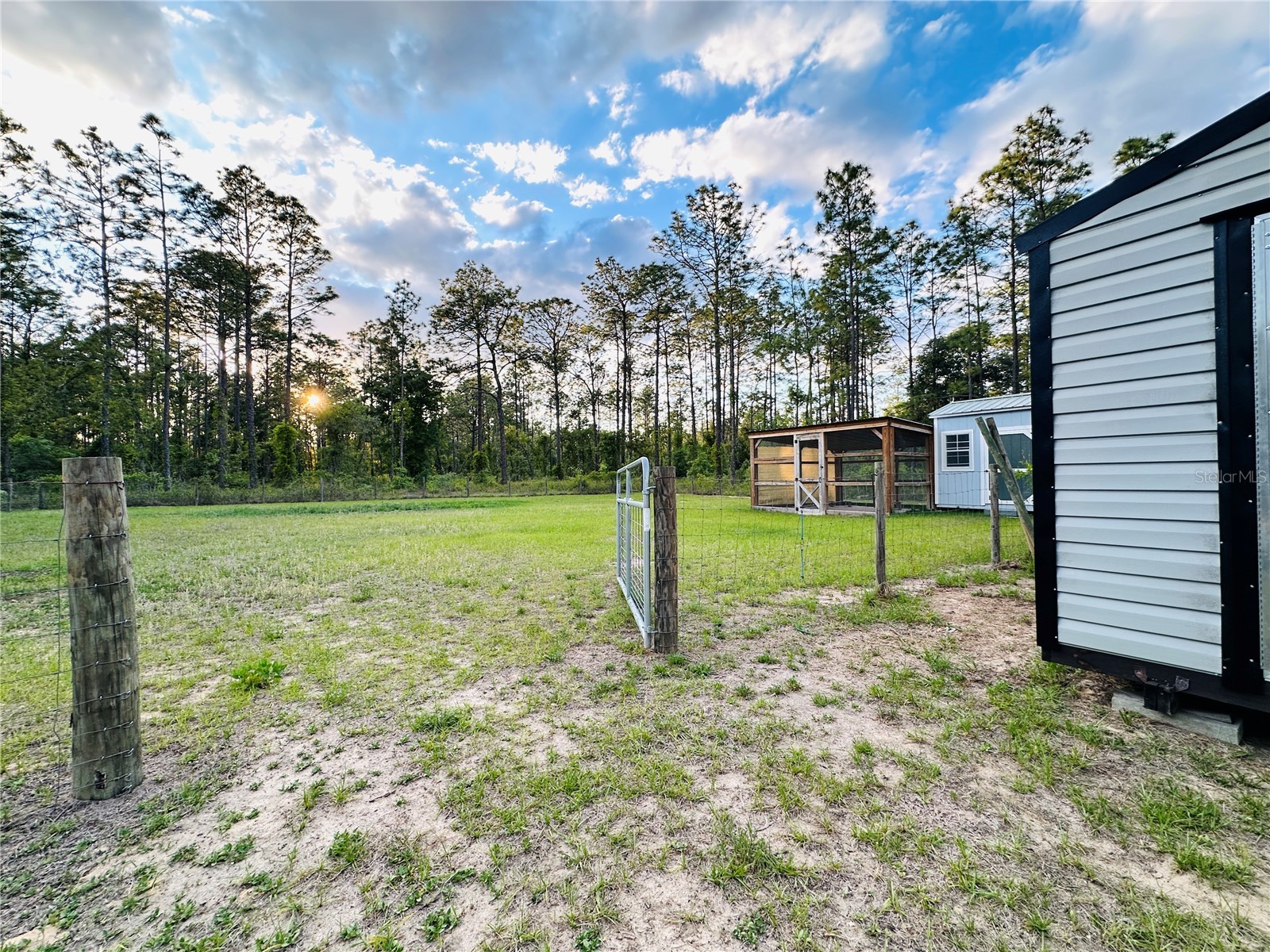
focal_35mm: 14
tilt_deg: +0.4
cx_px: 635
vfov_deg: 85.7
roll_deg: +0.4
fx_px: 514
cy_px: 476
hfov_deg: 102.1
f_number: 2.2
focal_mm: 2.22
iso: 40
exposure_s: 1/149
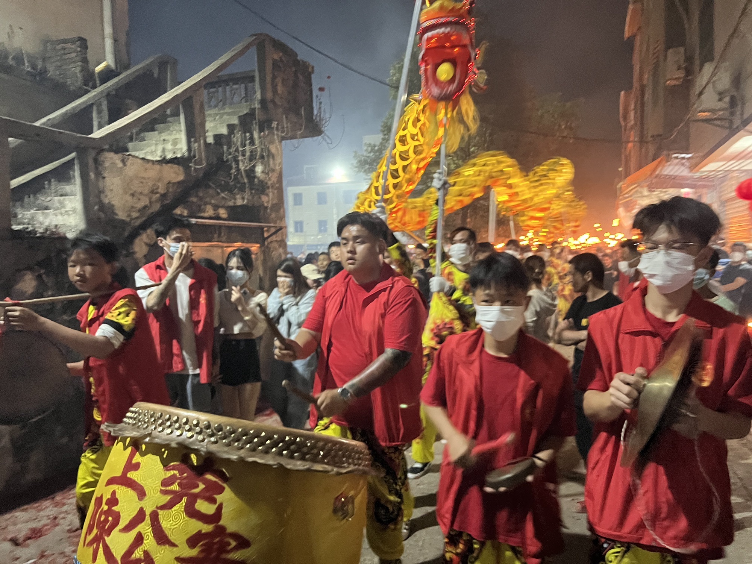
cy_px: 282
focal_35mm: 26
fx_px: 565
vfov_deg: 53.1
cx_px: 376
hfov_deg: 67.3
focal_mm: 5.7
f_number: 1.5
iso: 800
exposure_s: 1/25
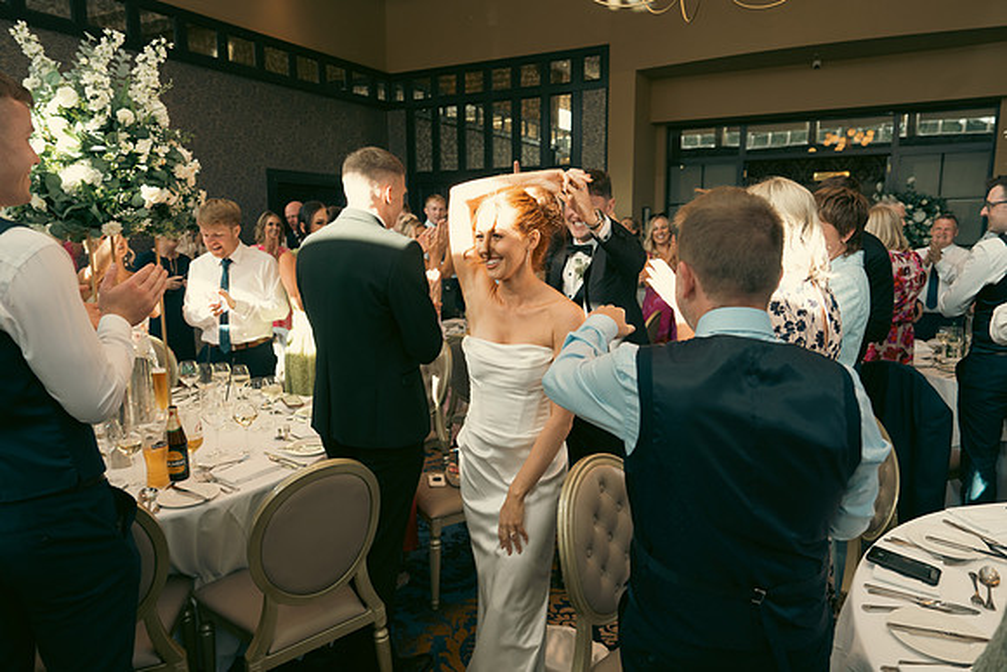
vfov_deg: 53.2
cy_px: 336
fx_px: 671
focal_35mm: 24
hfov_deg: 73.7
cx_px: 504
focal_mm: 24
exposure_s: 1/250
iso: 800
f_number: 3.5
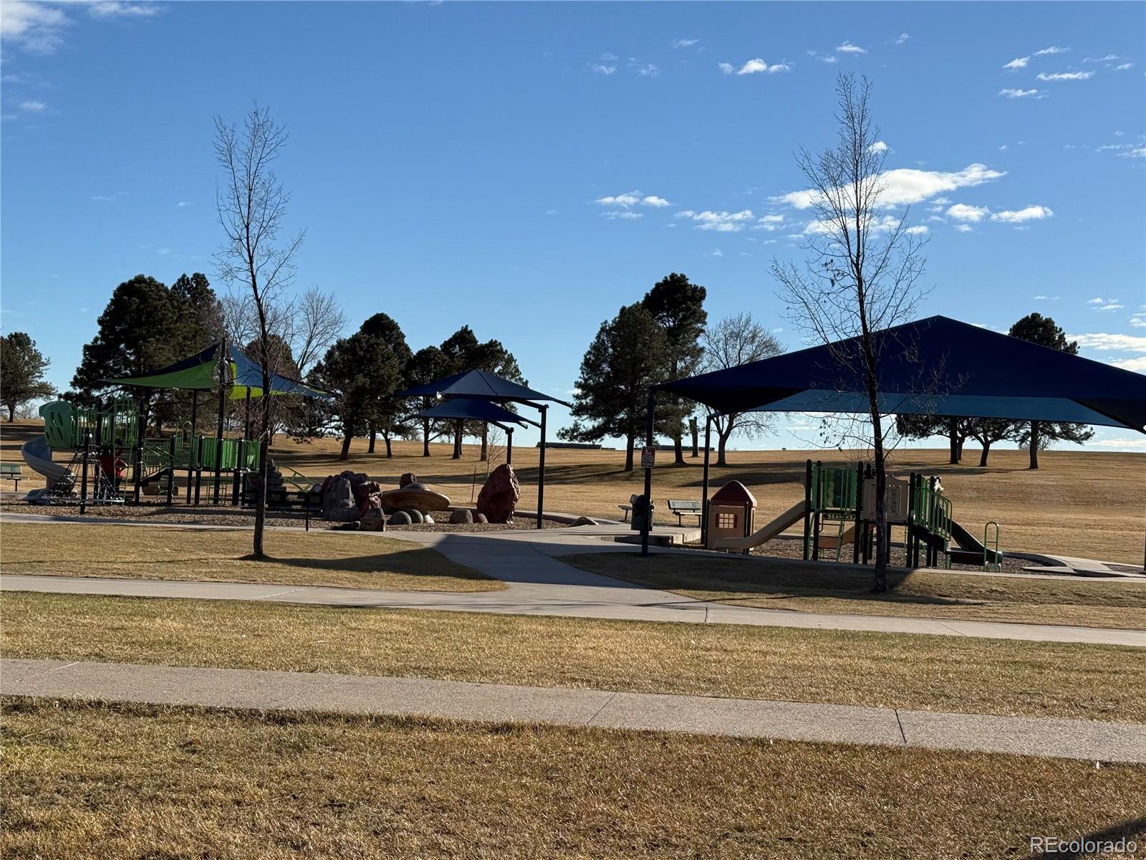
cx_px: 573
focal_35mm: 48
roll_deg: -3.6
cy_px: 430
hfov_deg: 39.7
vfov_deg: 30.3
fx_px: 1589
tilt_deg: +1.2
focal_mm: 6.76
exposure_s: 1/6024
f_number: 1.78
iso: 64
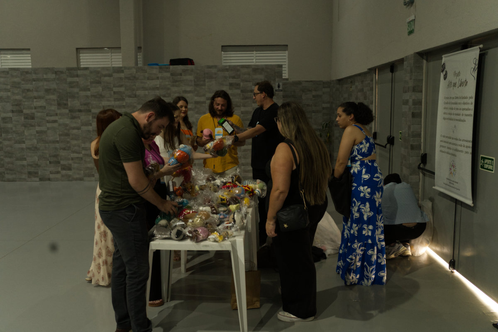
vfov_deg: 37.9
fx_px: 484
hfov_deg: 54.4
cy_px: 166
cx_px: 249
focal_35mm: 35
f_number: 4
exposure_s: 1/100
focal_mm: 35
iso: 3200
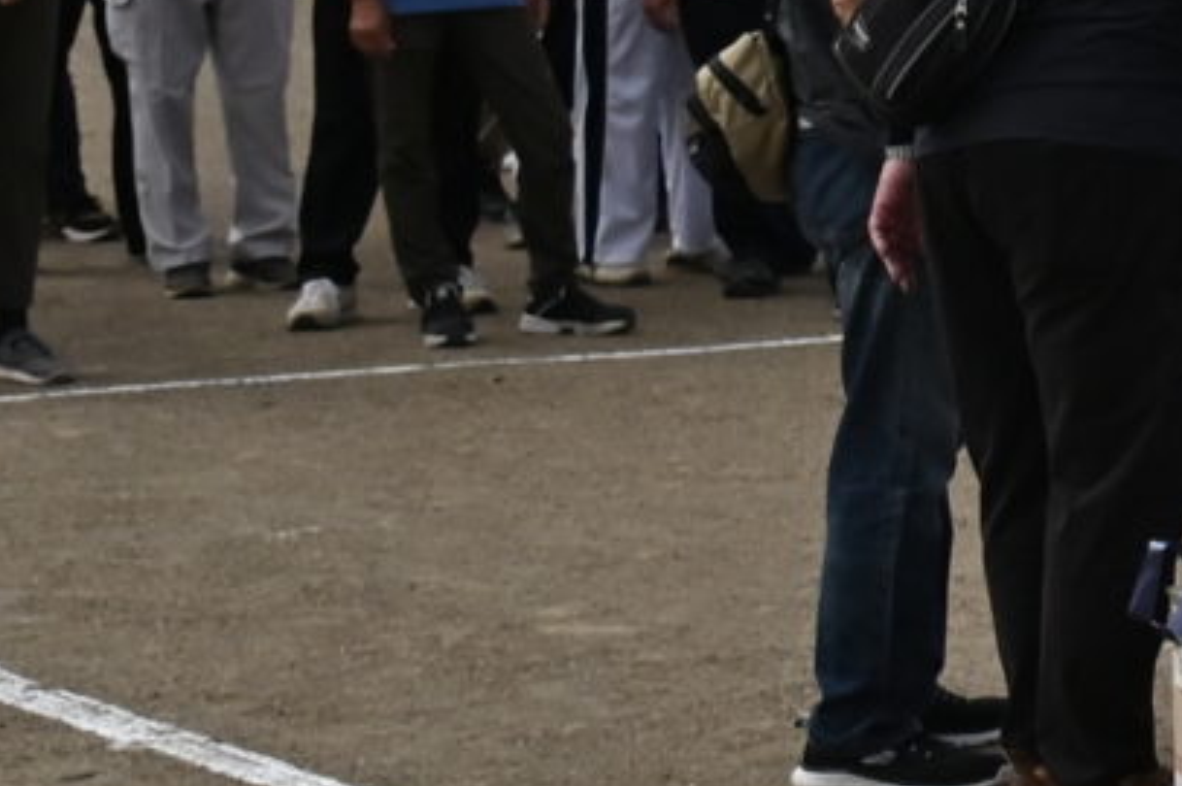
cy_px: -170
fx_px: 6627
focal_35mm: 202
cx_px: 3299
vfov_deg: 6.7
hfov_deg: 8.7
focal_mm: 32
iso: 400
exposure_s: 1/5000
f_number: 5
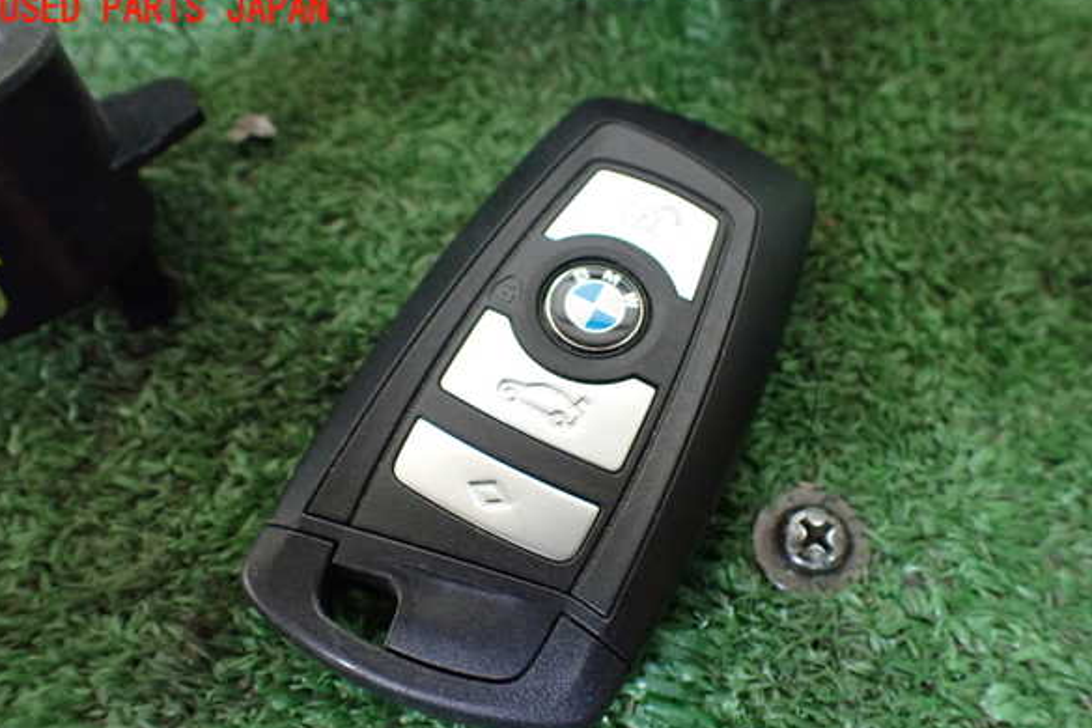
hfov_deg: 58.7
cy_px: 407
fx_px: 971
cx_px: 549
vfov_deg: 41.1
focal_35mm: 32
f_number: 2.3
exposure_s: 1/125
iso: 800
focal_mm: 5.4
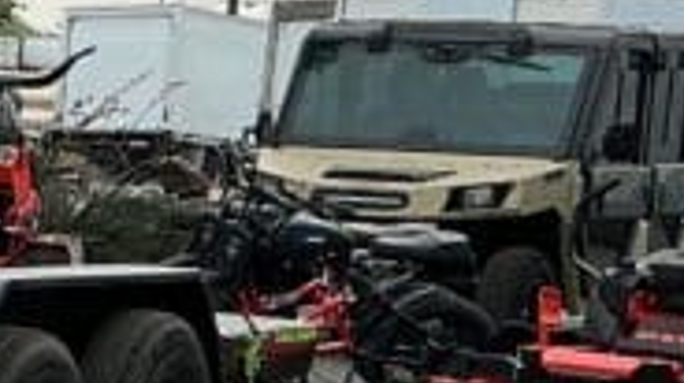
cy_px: 461
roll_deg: +0.3
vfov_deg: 6.8
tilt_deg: -4.9
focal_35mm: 176
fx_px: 3188
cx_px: -732
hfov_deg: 11.0
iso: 32
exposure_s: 1/120
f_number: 1.8
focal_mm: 3
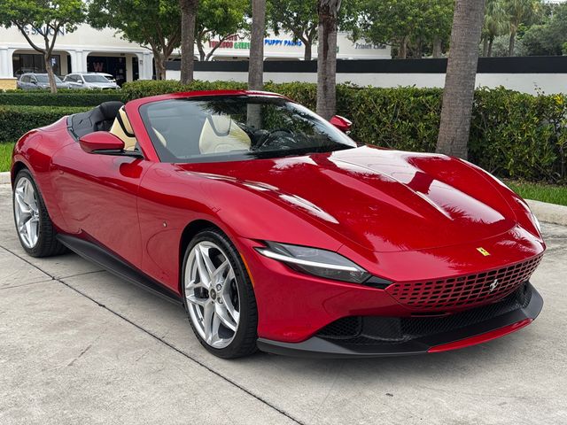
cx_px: 284
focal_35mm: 48
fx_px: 786
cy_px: 212
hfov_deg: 39.7
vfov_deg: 30.3
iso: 64
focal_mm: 6.76
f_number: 1.78
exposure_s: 1/412
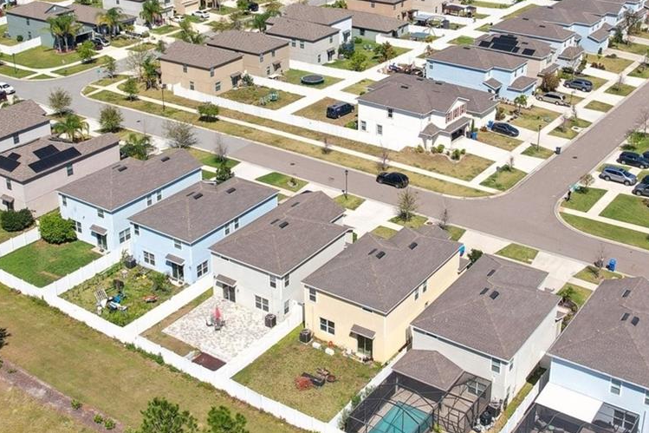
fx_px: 847
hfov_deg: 41.9
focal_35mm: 47
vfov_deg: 28.1
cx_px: 328
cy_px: 95
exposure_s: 1/500
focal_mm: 8.4
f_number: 2.8
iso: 100
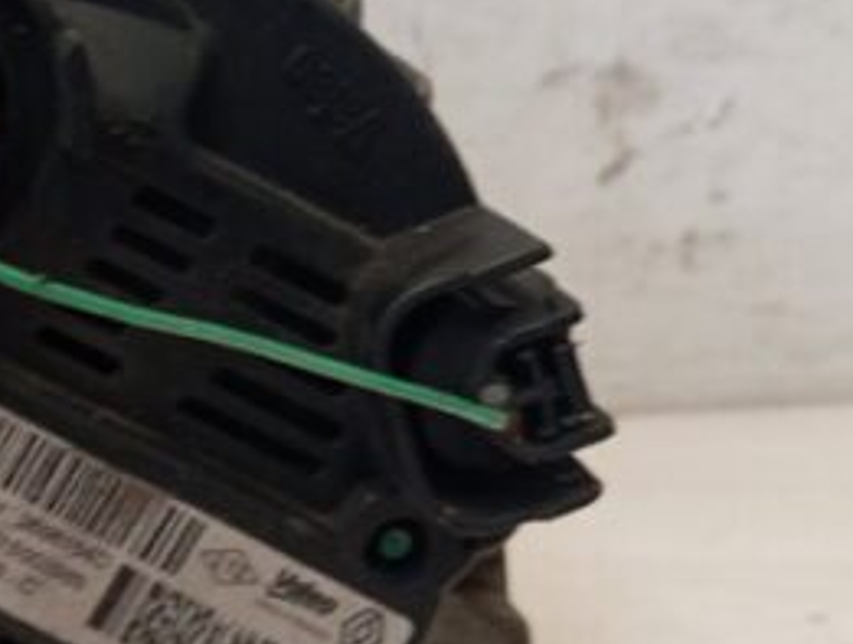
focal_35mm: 75
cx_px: -144
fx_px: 1852
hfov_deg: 23.8
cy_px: 420
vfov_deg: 19.7
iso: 479
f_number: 1.8
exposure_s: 1/33.3
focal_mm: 4.22
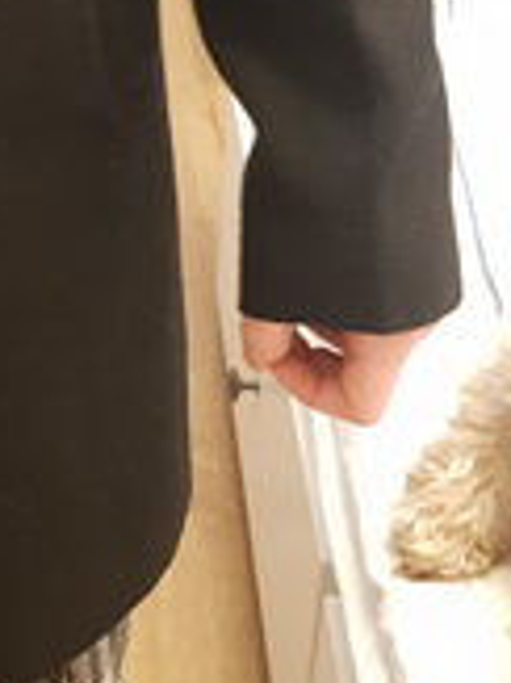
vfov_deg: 22.1
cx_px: -178
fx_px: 1577
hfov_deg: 17.2
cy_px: -189
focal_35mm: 80
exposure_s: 1/10
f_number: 1.7
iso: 320
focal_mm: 4.2
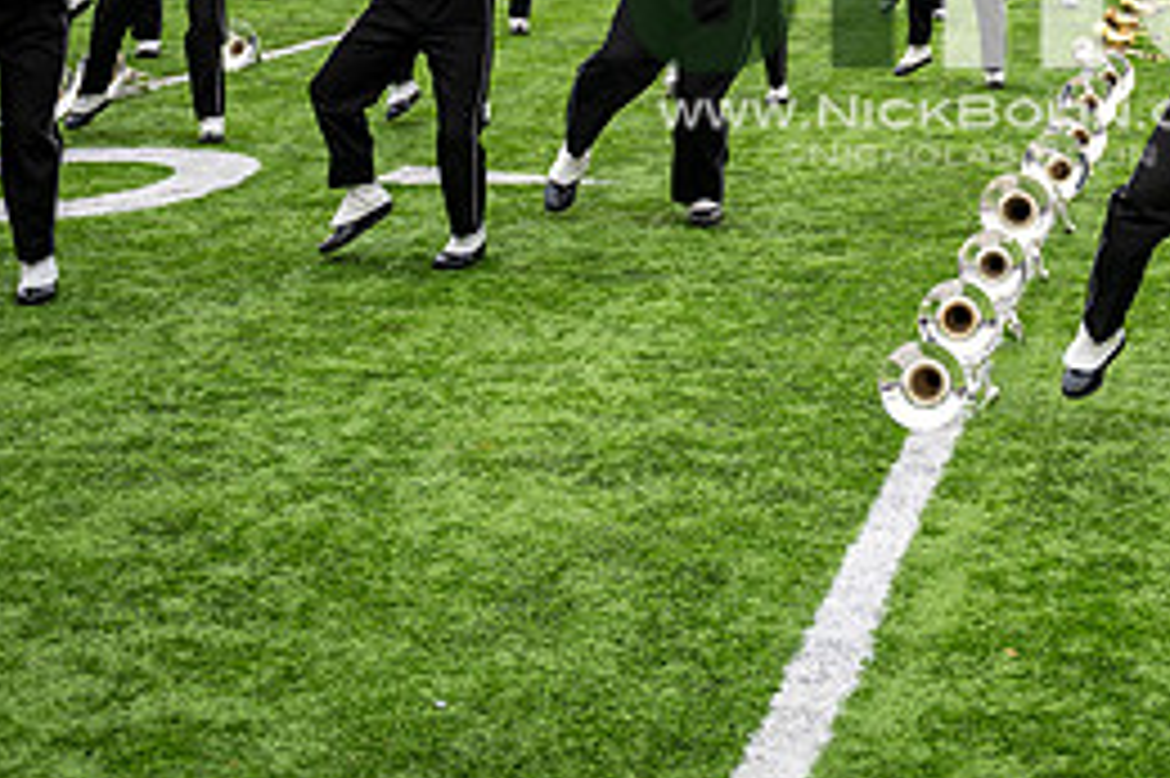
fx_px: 2501
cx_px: 968
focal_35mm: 77
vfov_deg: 17.2
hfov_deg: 25.8
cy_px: -47
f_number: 2.8
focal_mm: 34.5
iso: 100
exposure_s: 1/500
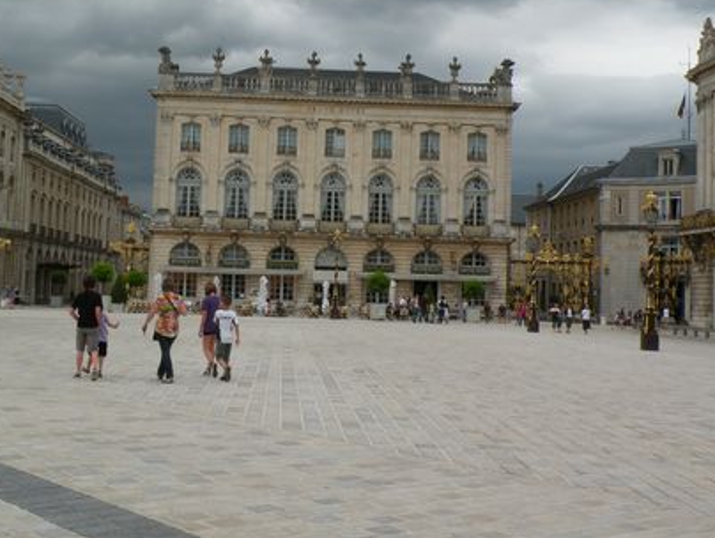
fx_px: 1096
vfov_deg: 27.5
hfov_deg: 36.1
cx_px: 354
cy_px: 203
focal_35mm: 53
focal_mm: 7.4
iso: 64
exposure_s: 1/223
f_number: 6.3
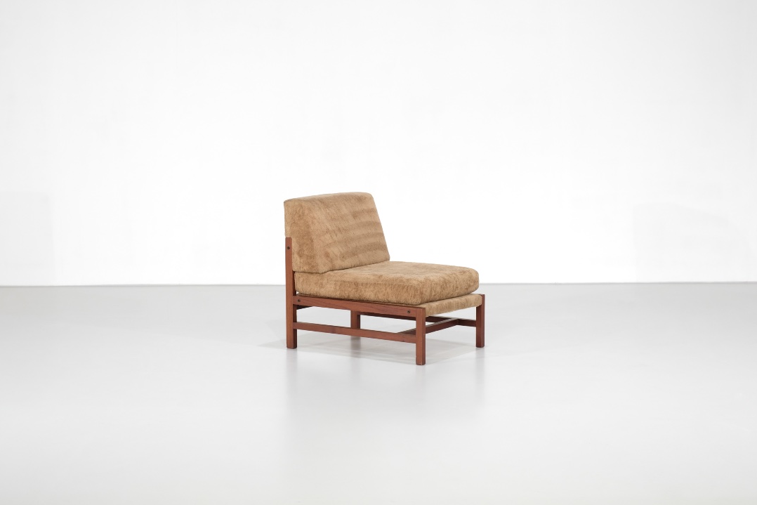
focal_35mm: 59
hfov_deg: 33.9
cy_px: 230
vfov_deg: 23.0
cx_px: 366
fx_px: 1241
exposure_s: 1/52
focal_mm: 35
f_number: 5
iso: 400
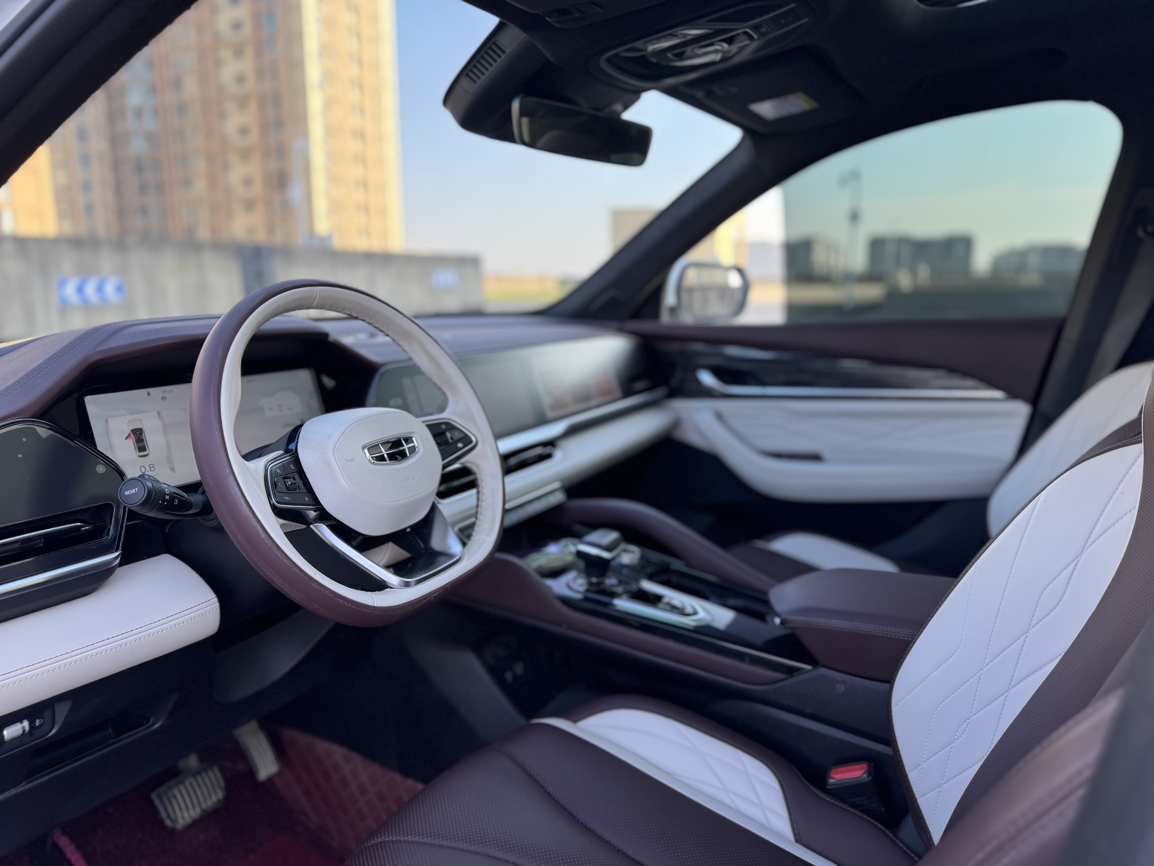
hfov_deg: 71.6
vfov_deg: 56.8
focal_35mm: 24
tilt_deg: -10.4
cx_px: 577
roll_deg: +0.3
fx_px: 800
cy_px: 433
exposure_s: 1/345
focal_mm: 6.76
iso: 80
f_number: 1.78
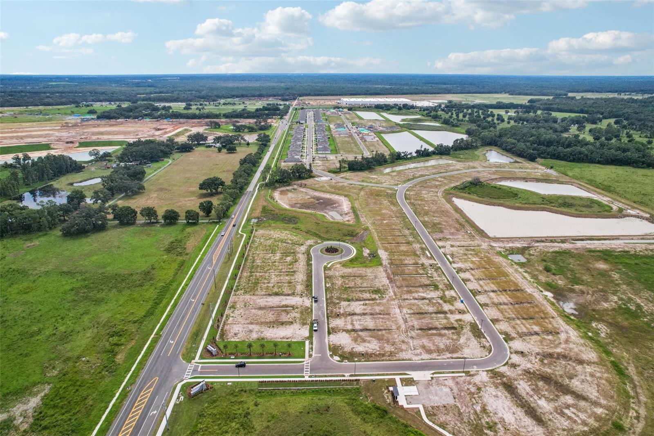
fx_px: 400
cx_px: 327
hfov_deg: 78.6
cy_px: 218
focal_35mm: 22
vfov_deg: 57.2
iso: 400
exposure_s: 1/2000
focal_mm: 8.38
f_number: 2.8
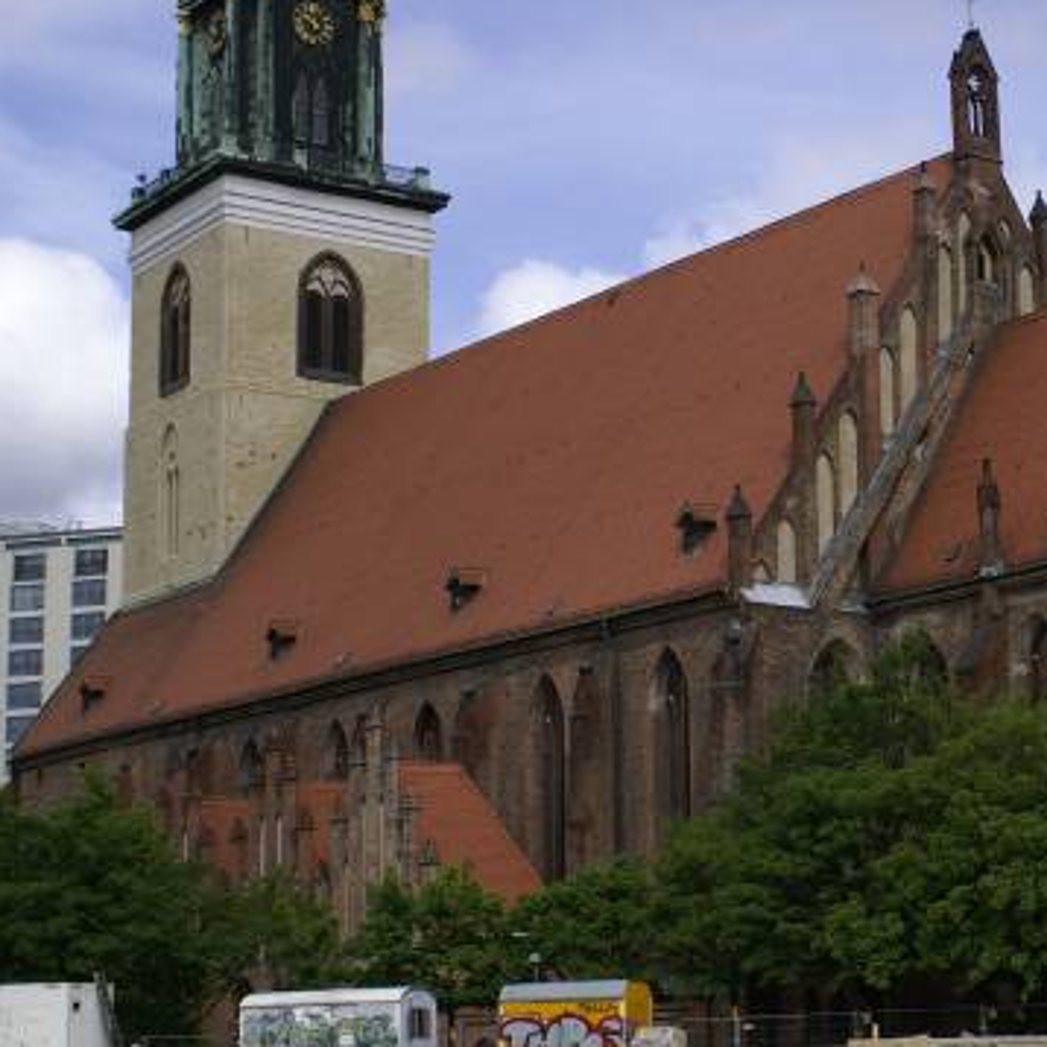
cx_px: 869
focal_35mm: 75
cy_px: 510
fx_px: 2557
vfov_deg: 23.1
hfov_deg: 22.8
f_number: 10
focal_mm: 35
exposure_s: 1/250
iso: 100
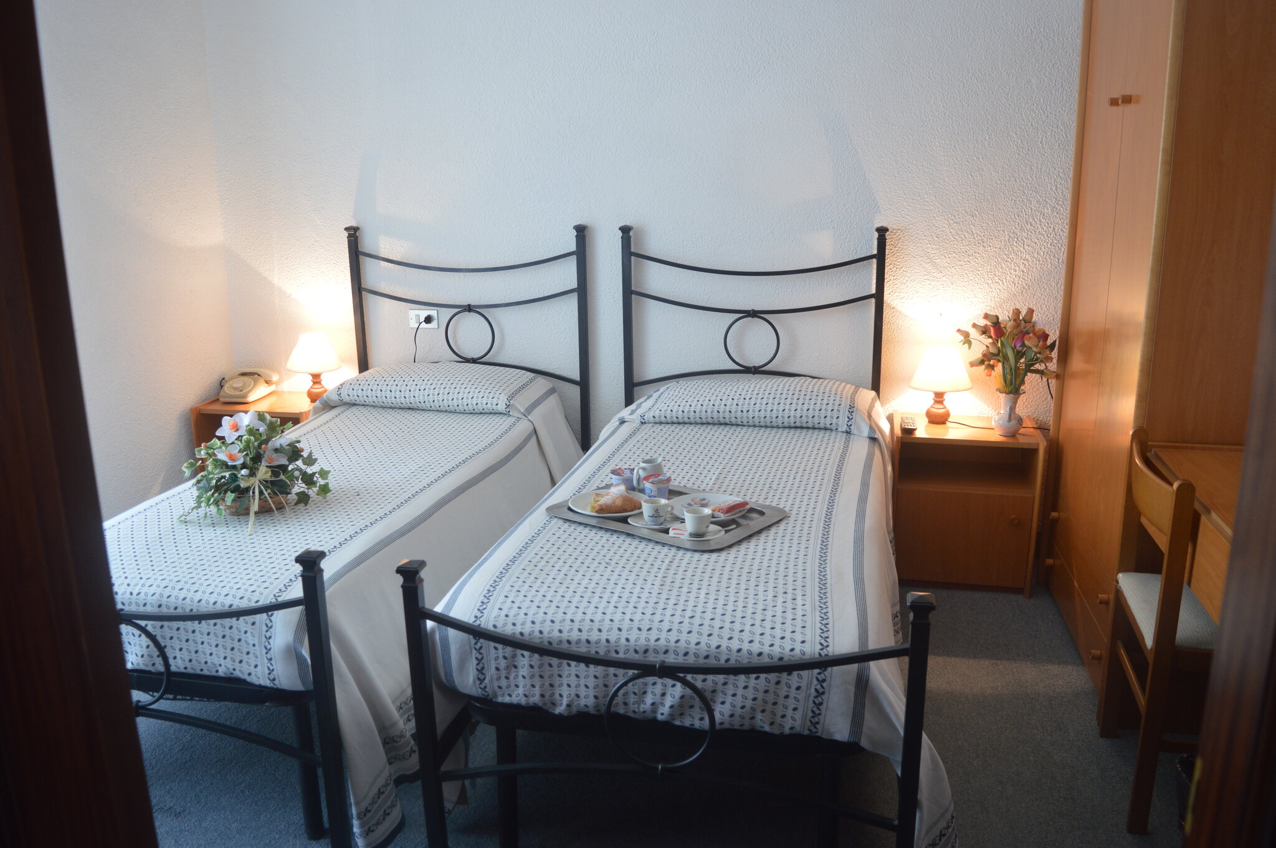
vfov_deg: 47.9
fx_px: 956
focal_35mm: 27
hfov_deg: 67.4
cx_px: 638
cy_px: 424
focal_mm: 18
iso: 400
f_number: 3.5
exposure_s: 1/40
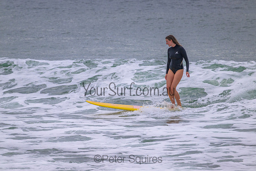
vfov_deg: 1.7
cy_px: 86
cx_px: 128
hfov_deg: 2.6
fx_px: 5690
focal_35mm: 800
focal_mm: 800
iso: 1000
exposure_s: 1/2000
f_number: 11
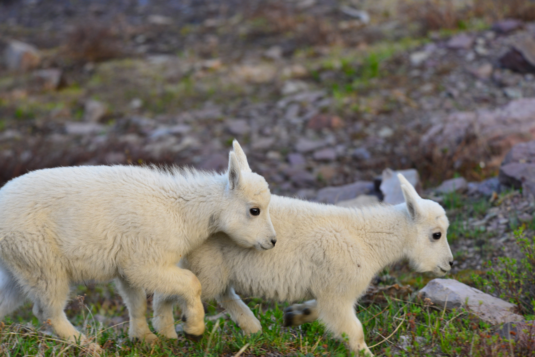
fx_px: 2899
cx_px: 268
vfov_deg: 7.0
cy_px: 178
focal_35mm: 195
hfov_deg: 10.5
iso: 400
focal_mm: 195
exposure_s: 1/180
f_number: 6.7
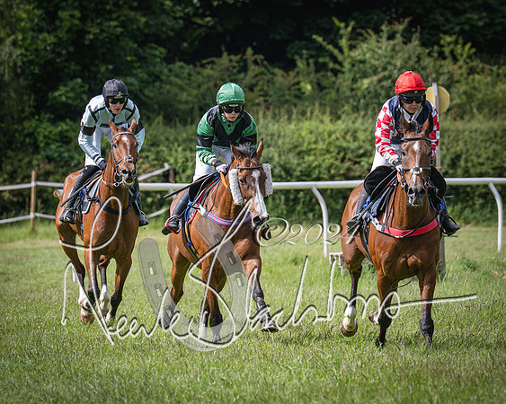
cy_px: 210
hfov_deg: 4.2
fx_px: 6831
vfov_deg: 3.4
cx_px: 197
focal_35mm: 456
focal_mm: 185
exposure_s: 1/3200
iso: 400
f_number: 4
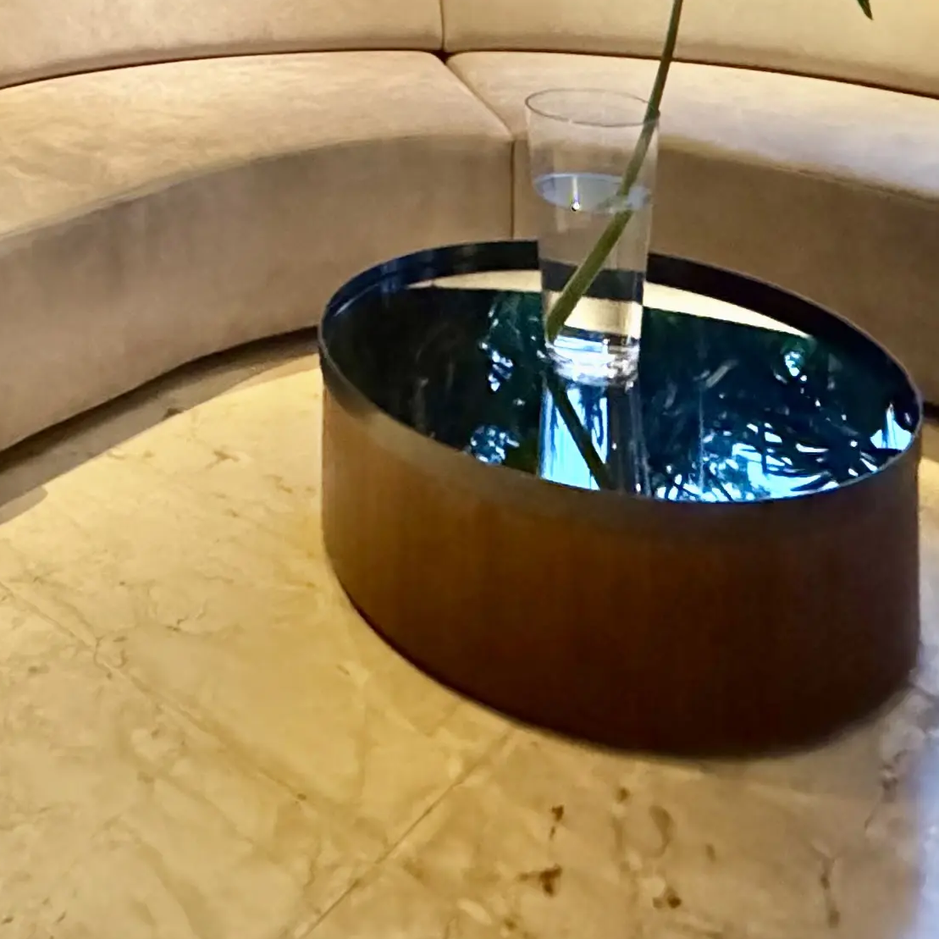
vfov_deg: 29.7
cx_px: 170
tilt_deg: +0.4
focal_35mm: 45
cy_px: -296
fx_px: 1381
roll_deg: -0.7
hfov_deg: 36.1
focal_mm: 2.22
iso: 1600
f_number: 2.2
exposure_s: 1/40
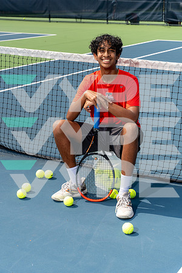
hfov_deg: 19.5
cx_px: 91
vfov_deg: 28.8
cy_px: 136
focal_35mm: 70
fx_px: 531
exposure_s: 1/250
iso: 100
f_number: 8
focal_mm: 70
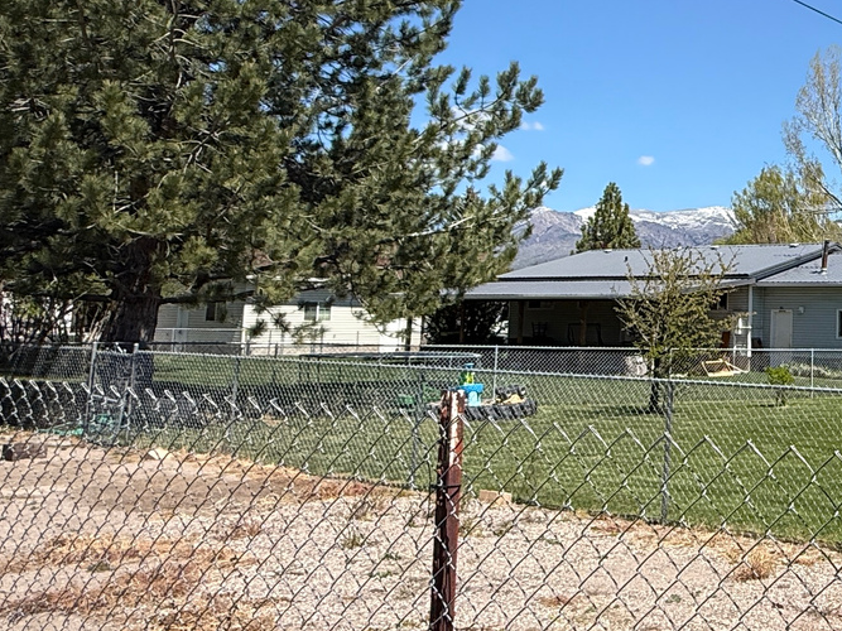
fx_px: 1046
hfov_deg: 36.8
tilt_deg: +6.2
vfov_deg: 33.3
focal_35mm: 43
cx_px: 932
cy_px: 216
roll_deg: -0.8
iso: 50
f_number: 2.2
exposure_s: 1/1698
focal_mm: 2.22
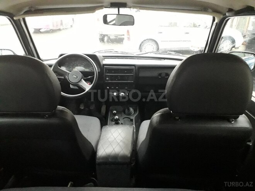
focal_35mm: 27
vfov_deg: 51.4
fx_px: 199
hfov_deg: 65.3
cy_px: 96
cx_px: 128
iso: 640
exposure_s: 1/20
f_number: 1.9
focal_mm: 3.6
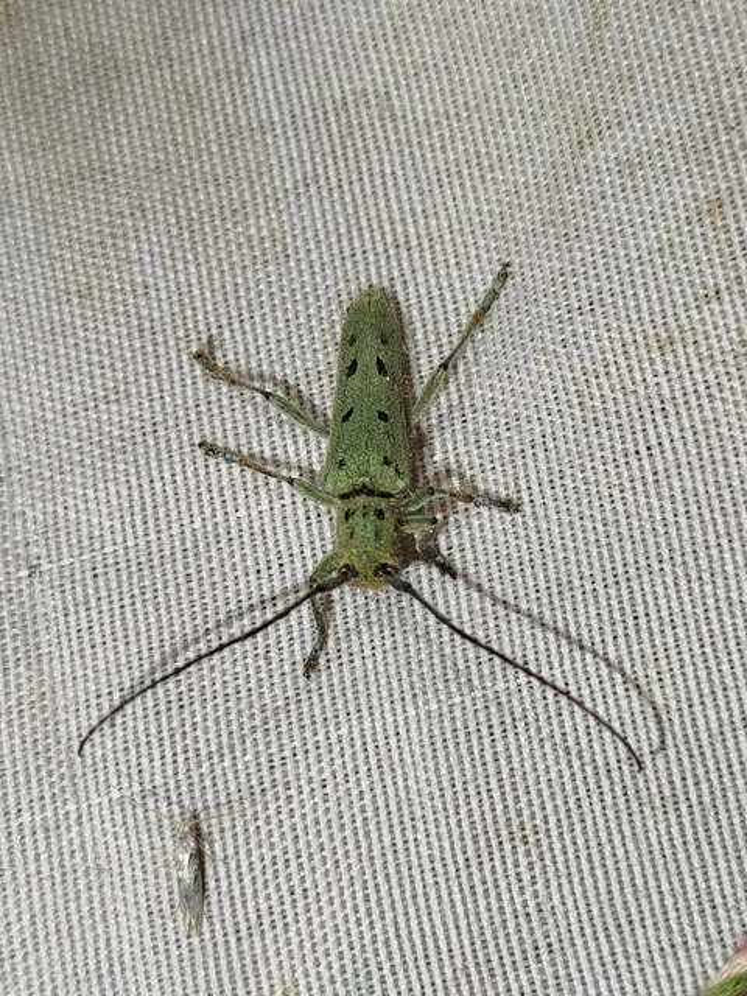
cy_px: 498
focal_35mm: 62
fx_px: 1784
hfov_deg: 23.7
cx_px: 374
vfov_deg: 31.2
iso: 50
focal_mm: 5.31
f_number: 1.7
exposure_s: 1/50
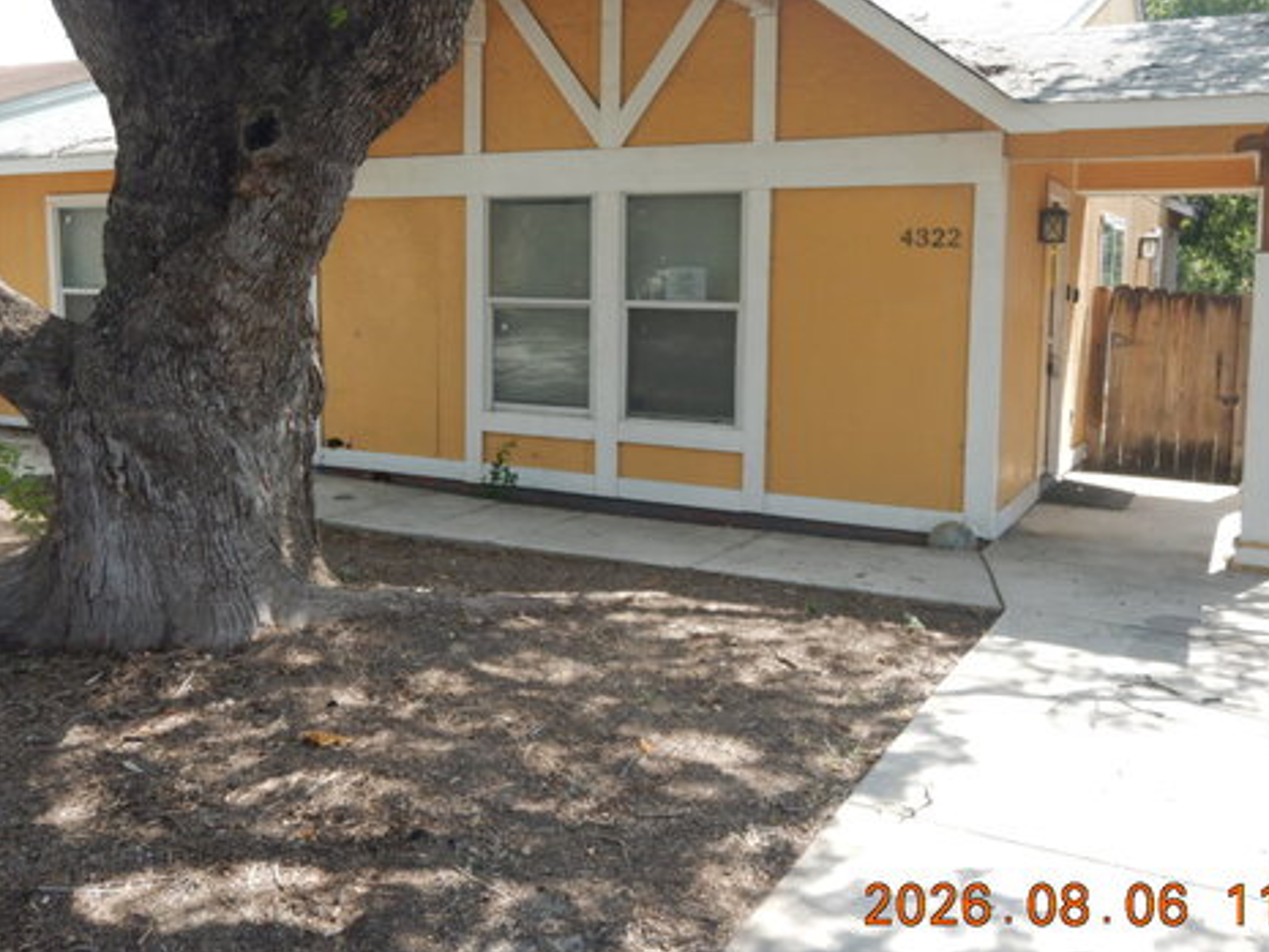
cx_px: 587
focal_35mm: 33
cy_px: 387
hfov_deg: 55.3
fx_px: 1210
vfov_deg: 42.8
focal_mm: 4.3
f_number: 2.8
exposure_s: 1/500
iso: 125
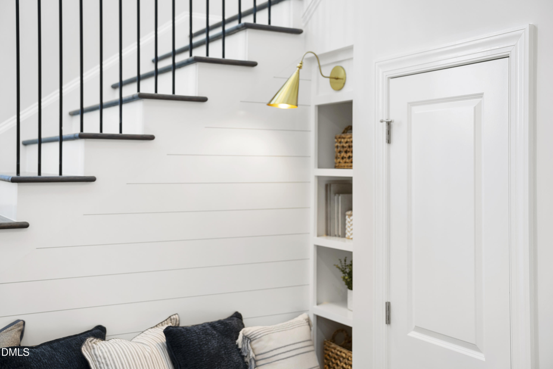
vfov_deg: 31.2
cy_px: 184
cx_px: 276
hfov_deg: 45.4
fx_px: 661
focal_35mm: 43
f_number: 2.8
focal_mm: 43
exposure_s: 1/60
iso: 80
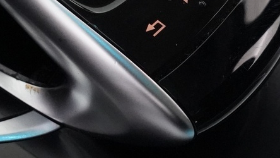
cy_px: -83
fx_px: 795
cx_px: -31
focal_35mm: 107
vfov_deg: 10.9
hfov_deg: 19.1
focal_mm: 28
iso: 12800
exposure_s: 1/60
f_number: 6.3
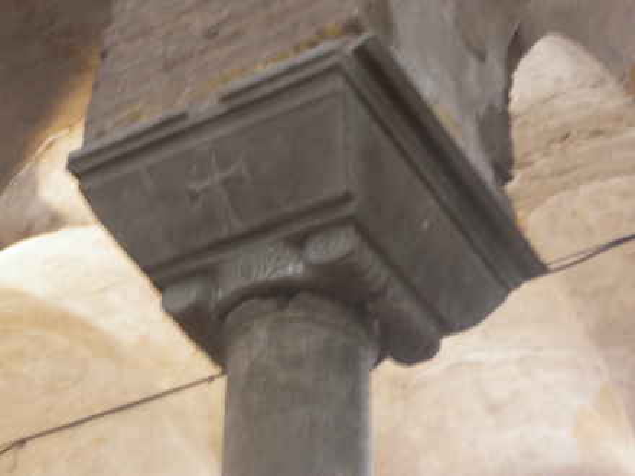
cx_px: 318
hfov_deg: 22.8
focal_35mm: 86
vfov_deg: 17.2
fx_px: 1578
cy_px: 238
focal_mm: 18.1
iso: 100
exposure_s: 1/4
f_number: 4
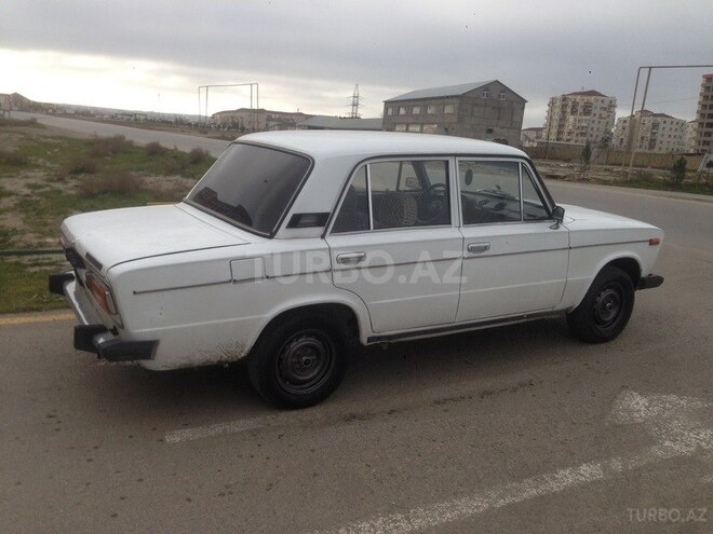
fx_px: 680
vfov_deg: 42.9
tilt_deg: -11.9
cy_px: 267
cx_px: 356
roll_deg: -4.0
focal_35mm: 33
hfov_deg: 55.4
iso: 50
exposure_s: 1/775
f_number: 2.4
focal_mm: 4.12
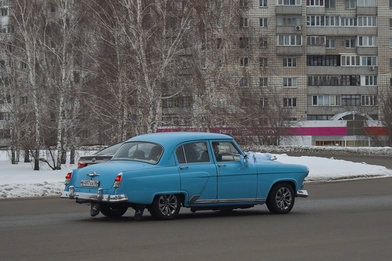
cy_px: 130
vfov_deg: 16.6
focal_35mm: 82
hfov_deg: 24.6
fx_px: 898
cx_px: 196
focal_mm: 55
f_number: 5.6
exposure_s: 1/500
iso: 800
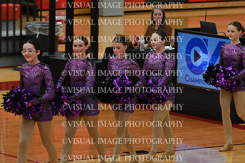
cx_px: 122
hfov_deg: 6.9
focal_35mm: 300
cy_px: 82
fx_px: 2042
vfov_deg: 4.6
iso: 6400
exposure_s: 1/400
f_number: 4
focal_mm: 200
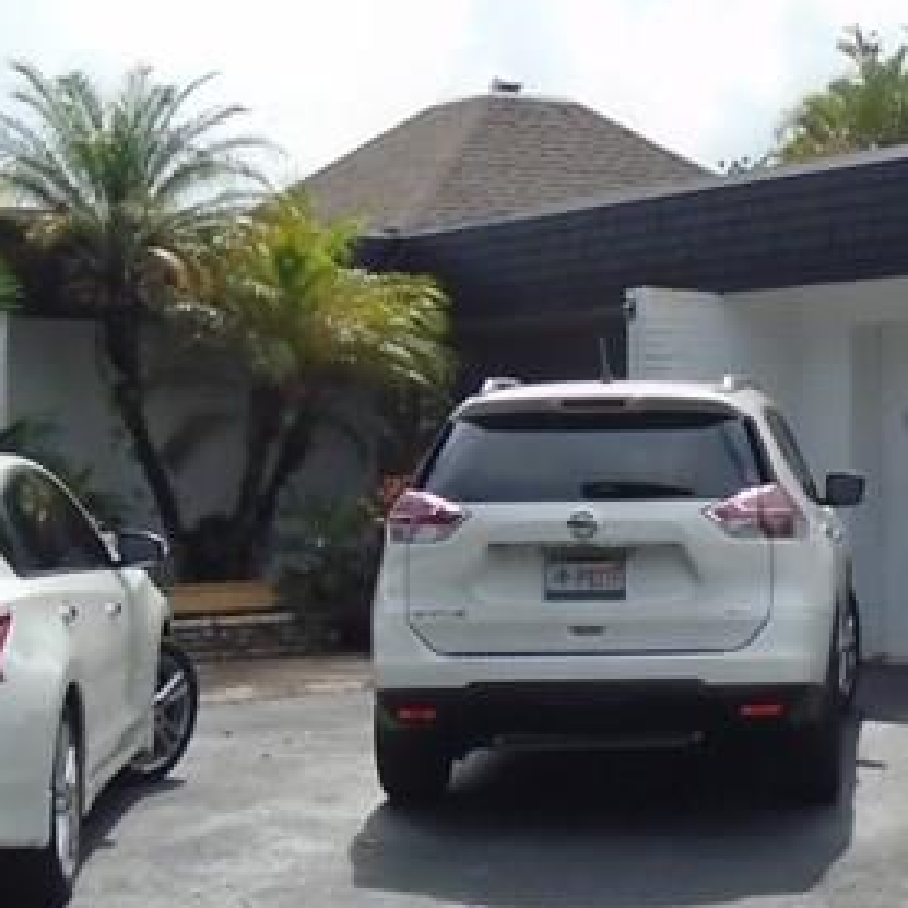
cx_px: 908
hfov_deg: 19.8
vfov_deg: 20.4
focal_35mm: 85
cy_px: 390
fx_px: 2523
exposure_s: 1/250
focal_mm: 4.6
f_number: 8
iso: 160
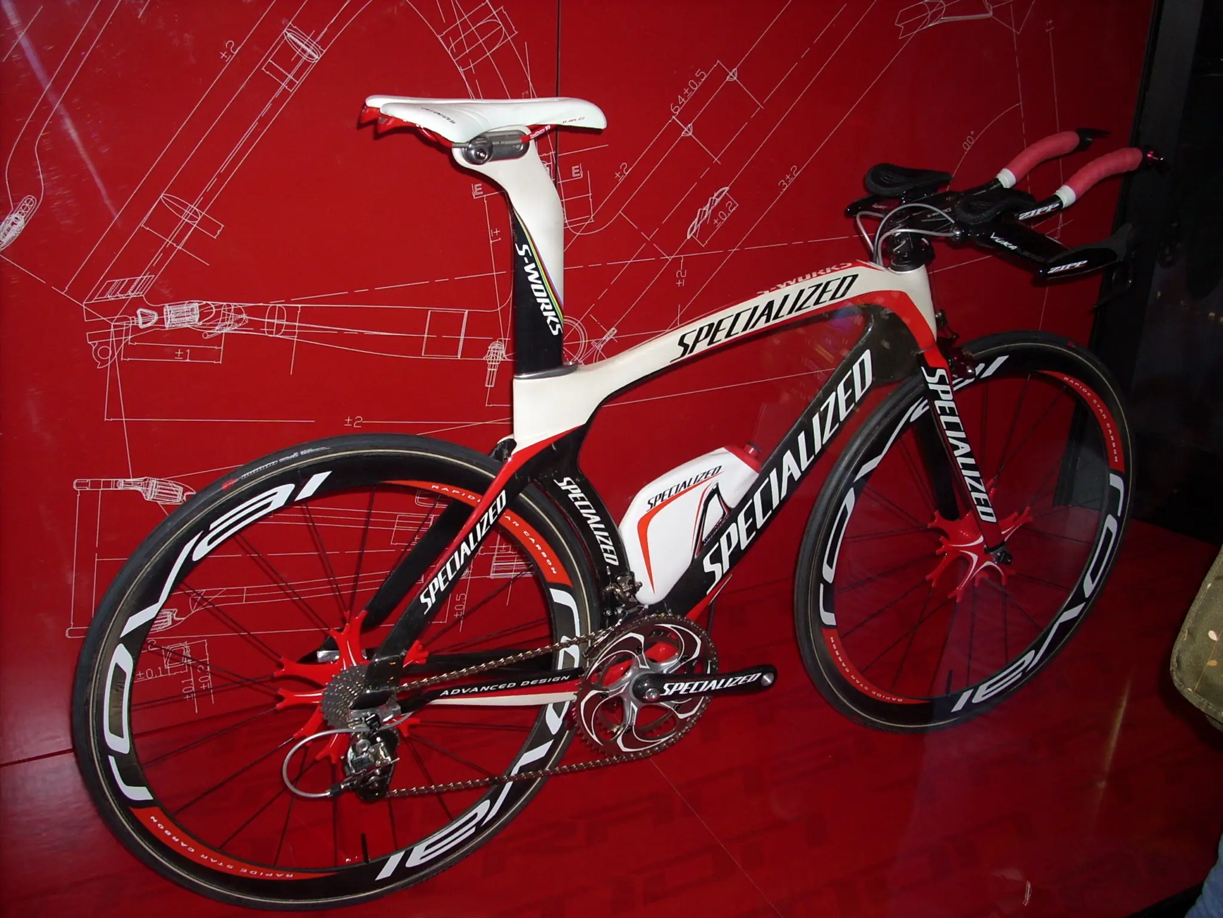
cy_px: 459
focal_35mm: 37
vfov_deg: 38.7
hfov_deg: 50.1
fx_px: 1307
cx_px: 612
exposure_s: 1/60
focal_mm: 6.2
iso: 100
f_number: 2.8
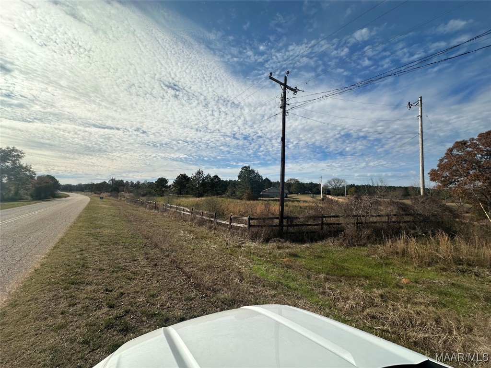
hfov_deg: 102.1
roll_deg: -1.3
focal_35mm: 14
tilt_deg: +2.2
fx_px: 199
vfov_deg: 85.7
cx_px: 246
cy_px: 184
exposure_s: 1/3861
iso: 50
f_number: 2.2
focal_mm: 2.22
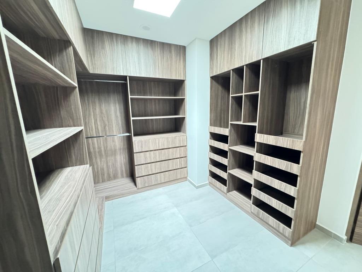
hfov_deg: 102.1
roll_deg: +2.1
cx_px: 181
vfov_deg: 85.7
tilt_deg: -10.6
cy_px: 136
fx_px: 146
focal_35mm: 14
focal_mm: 2.22
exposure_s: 1/40
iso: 1250
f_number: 2.2
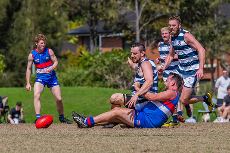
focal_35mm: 581
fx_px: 3712
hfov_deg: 3.5
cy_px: 89
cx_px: 124
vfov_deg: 2.4
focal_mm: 420
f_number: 9
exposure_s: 1/1600
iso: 800
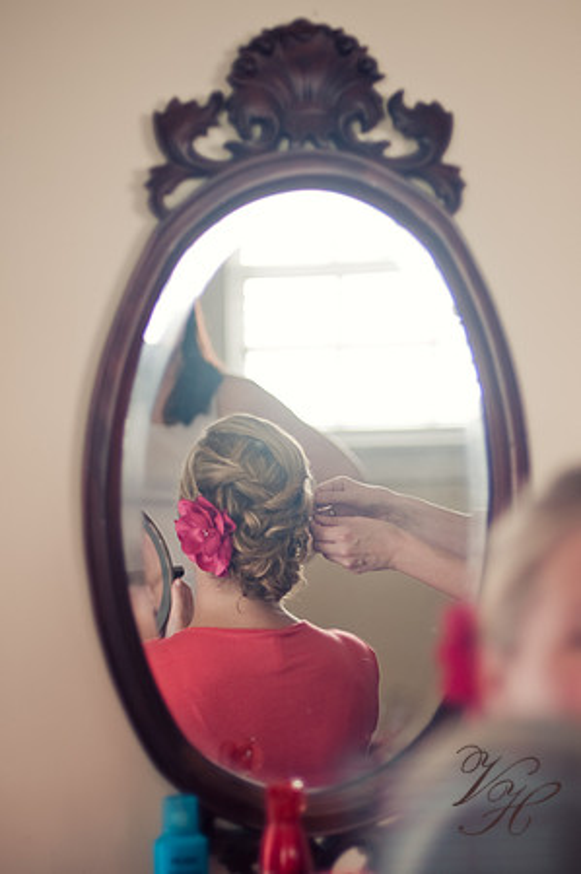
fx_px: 1213
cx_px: 290
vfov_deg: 39.6
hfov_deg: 26.9
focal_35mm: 50
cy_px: 437
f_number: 1.4
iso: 200
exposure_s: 1/200
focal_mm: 50
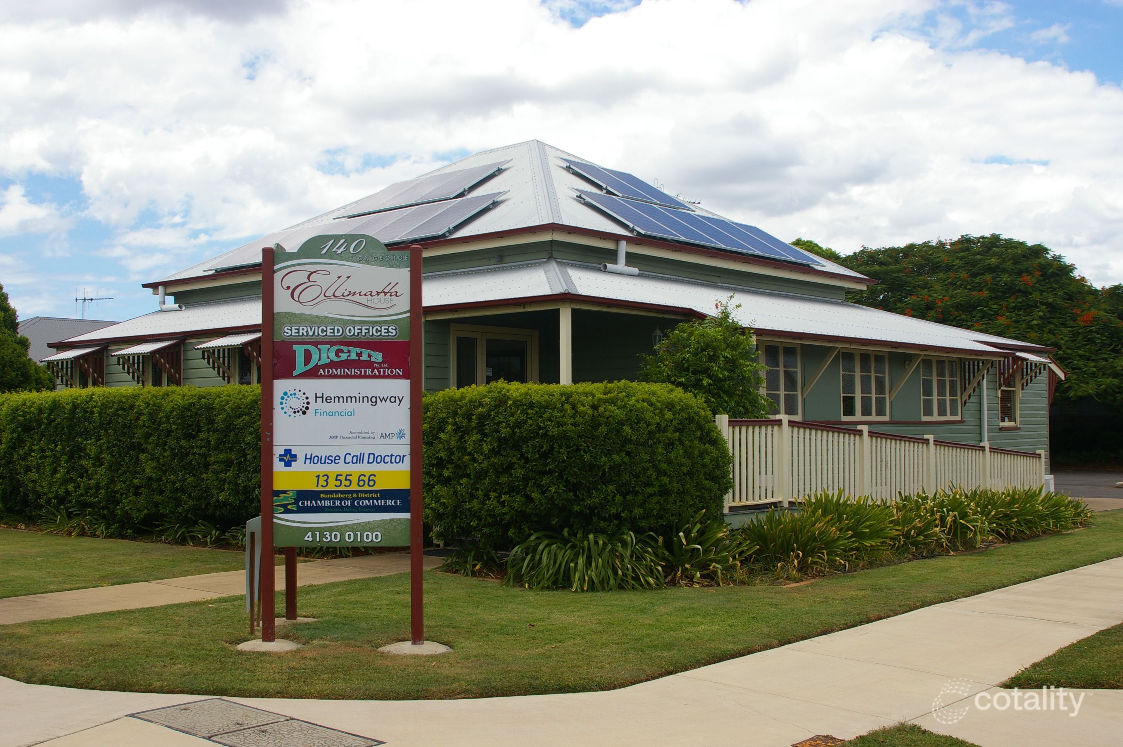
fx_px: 1215
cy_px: 374
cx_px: 562
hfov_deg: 49.6
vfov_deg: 34.1
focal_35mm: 39
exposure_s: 1/250
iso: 200
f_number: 11
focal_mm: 26
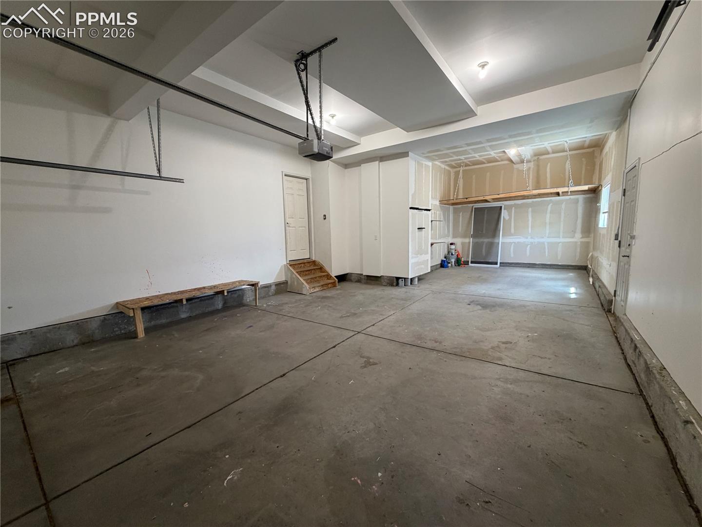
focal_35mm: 14
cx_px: 351
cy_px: 264
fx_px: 284
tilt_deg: -4.6
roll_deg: +2.2
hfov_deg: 102.1
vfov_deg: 85.7
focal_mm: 2.22
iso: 250
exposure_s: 1/60
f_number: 2.2
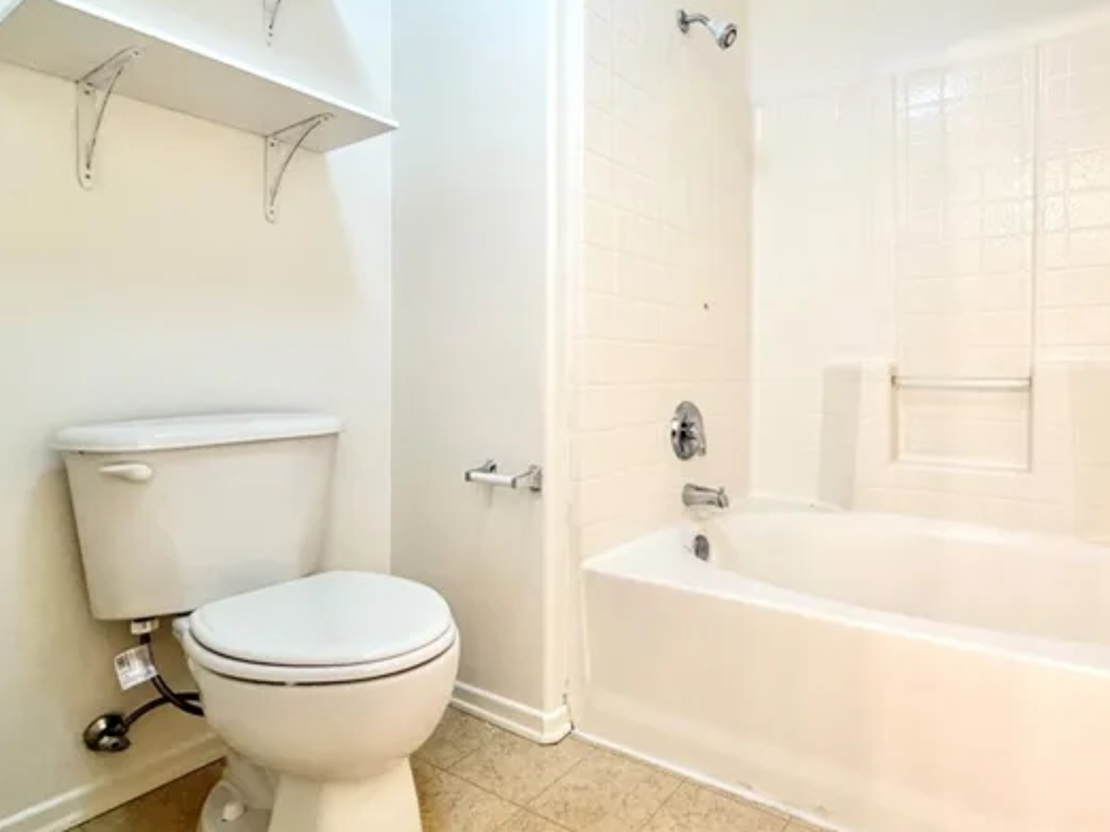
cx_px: 684
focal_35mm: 20
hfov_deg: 80.4
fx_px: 641
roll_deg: +0.7
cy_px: 367
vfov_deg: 65.7
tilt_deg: +0.8
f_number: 2.2
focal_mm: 2.22
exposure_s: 1/60
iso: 200
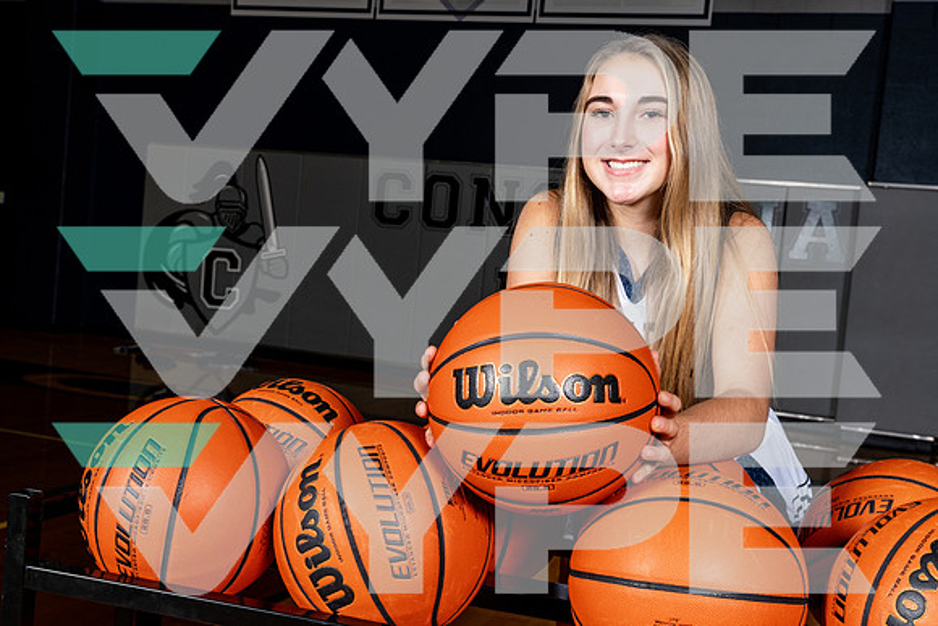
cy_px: 313
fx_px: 1121
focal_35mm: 43
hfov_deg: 45.4
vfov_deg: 31.2
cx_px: 469
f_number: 10
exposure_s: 1/125
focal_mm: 43
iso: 250
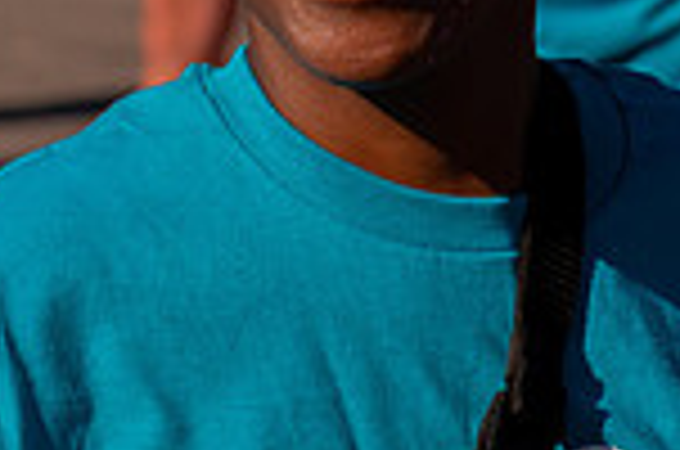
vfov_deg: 2.0
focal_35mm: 698
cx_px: -458
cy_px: -463
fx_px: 13157
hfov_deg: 2.9
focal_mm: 105
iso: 200
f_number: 8
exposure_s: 1/800
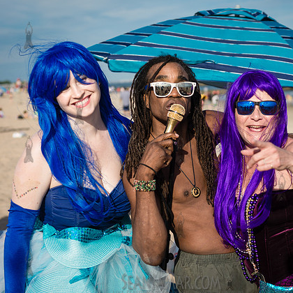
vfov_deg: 24.3
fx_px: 680
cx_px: 196
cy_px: 154
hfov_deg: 24.2
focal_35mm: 71
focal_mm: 50
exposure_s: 1/2500
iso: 100
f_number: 3.5
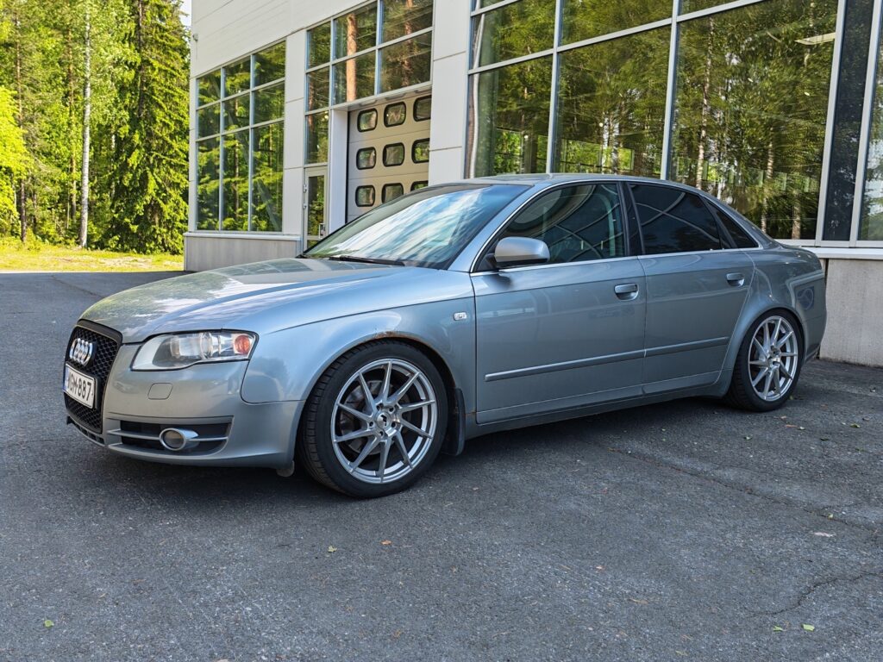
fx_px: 816
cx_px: 442
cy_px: 331
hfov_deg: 56.8
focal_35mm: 32
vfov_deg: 44.2
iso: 50
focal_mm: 5.4
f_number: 1.6
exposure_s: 1/450
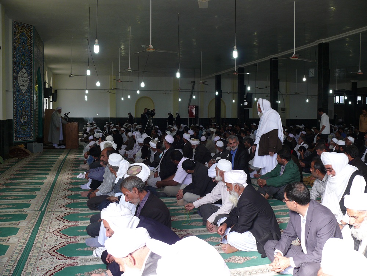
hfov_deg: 52.6
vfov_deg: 40.7
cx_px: 184
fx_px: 371
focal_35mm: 35
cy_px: 138
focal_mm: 7.4
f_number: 2.8
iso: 100
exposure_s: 1/100
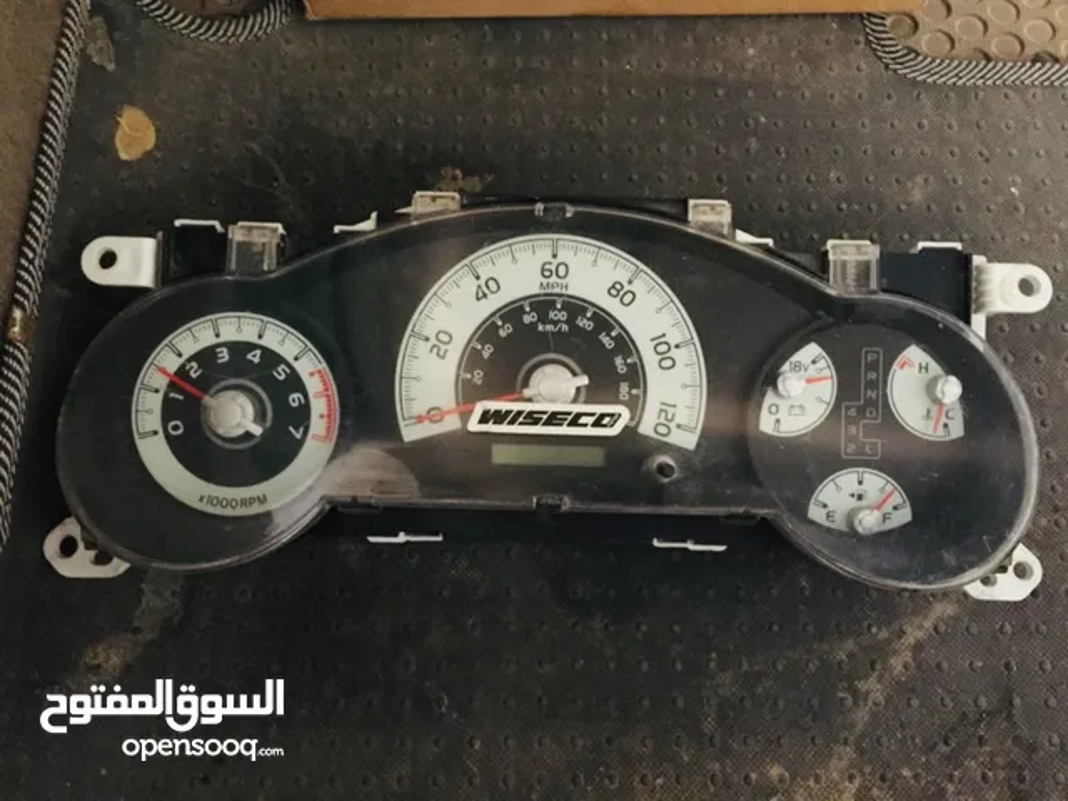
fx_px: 895
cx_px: 534
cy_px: 400
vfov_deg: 48.2
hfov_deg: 61.7
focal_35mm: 29
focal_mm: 4.15
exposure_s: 1/17
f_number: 2.2
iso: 640
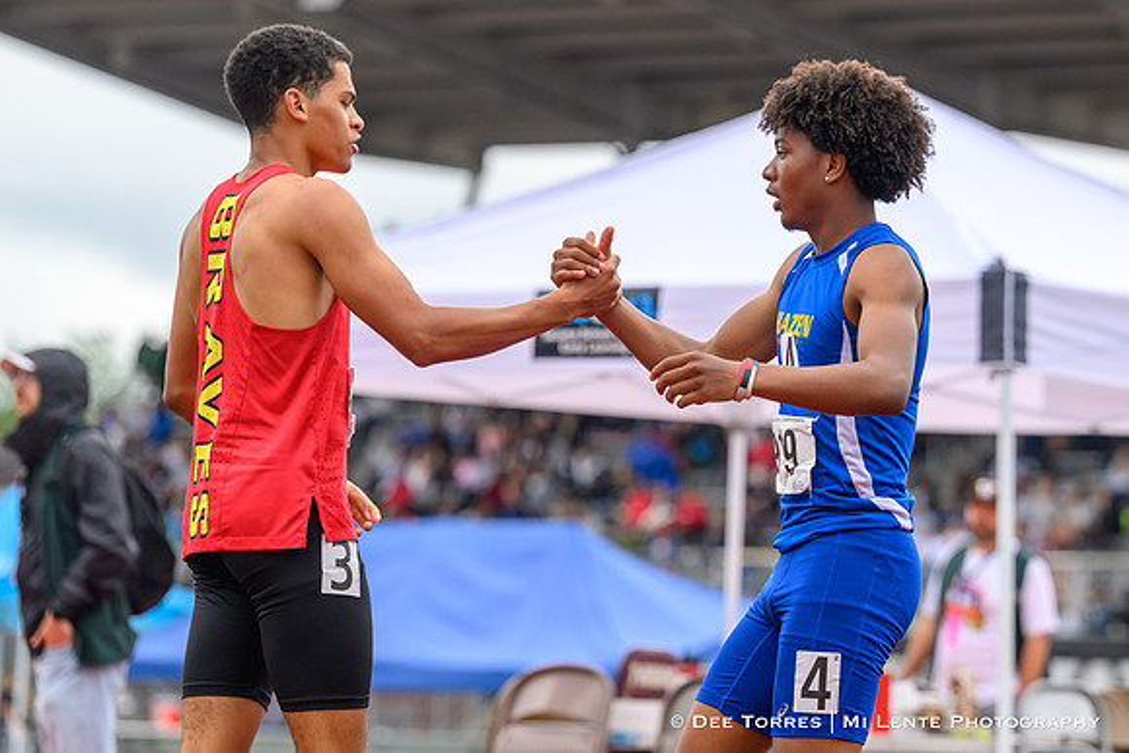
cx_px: 756
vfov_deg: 6.0
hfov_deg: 9.0
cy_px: 300
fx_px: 7193
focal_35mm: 229
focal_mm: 170
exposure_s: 1/1600
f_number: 4.5
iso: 800
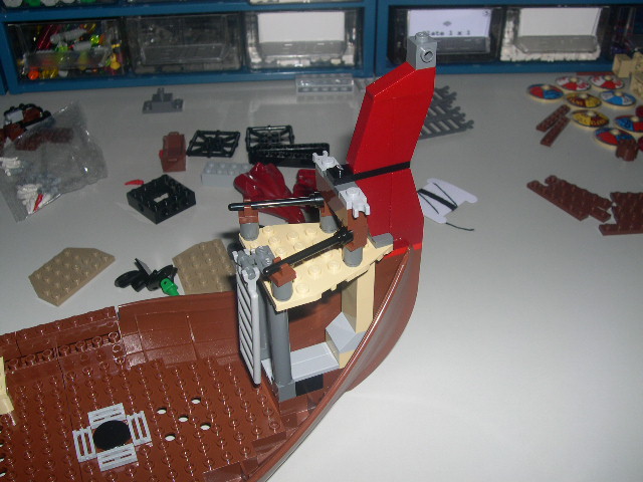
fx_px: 706
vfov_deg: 37.7
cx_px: 322
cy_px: 241
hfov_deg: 49.0
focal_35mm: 38
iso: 100
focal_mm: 8
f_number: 7.6
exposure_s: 1/60
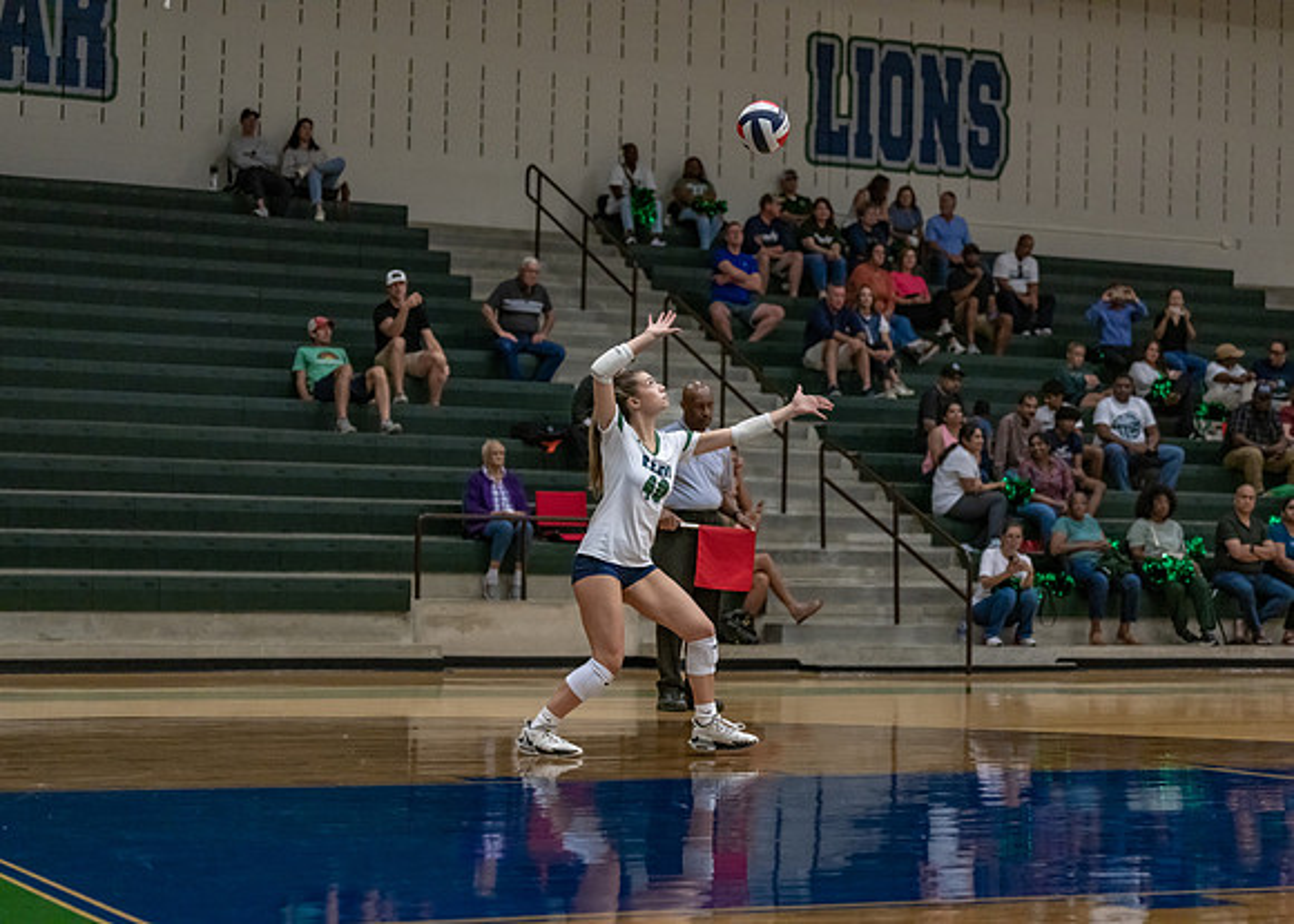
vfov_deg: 19.4
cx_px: 647
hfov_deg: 27.0
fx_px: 2695
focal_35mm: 73
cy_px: 462
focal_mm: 70
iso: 2500
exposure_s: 1/1000
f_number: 2.8
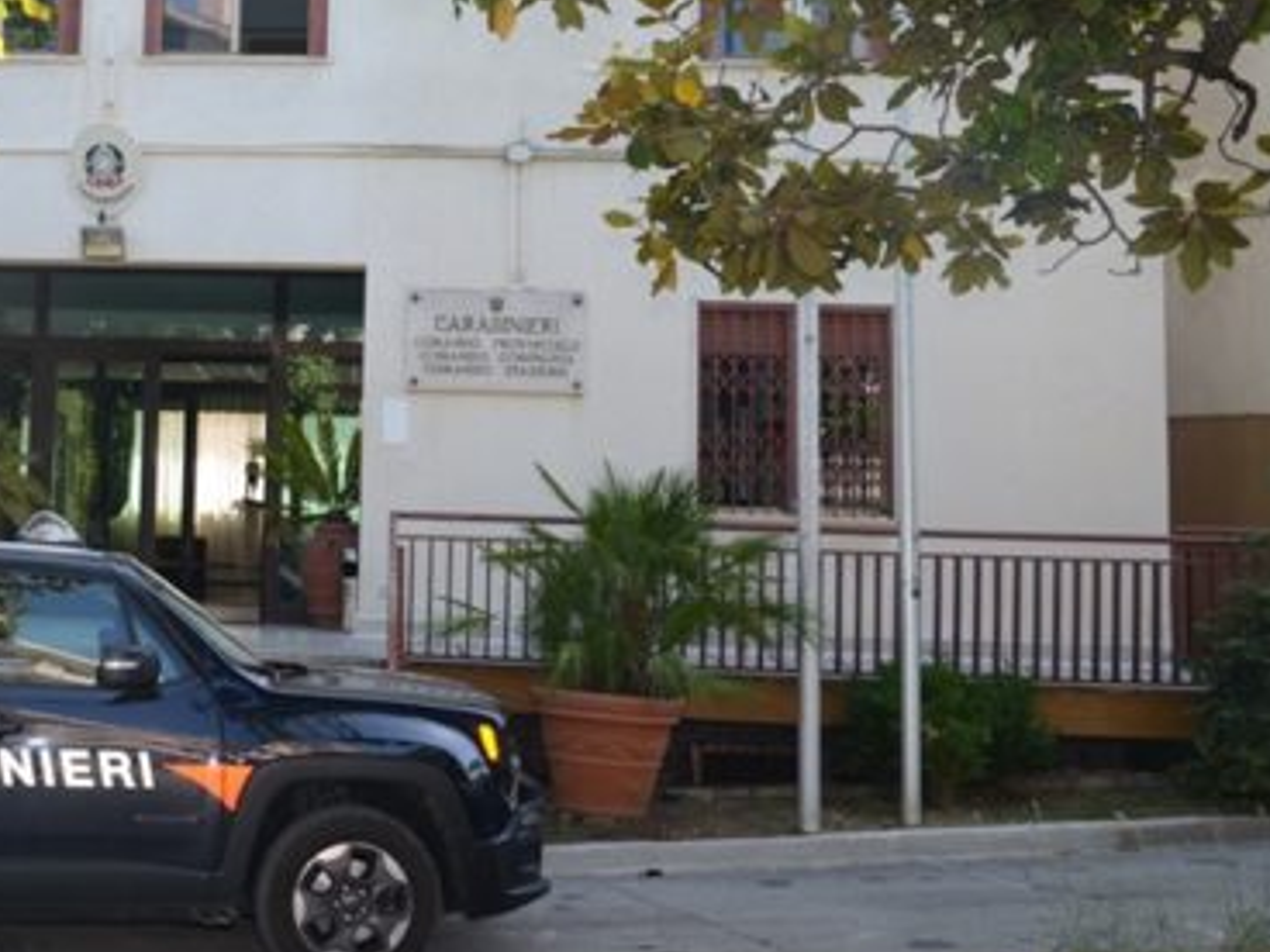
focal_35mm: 49
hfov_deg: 37.0
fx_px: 1798
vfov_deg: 29.5
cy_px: 350
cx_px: 183
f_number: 3.5
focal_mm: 18
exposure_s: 1/200
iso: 100
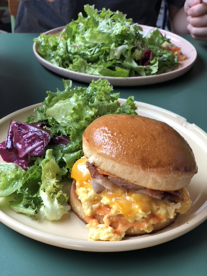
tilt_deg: -33.4
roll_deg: -1.5
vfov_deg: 36.8
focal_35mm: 52
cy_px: 138
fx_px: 415
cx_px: 104
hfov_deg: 28.0
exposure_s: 1/100
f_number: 2.4
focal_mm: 6
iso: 16
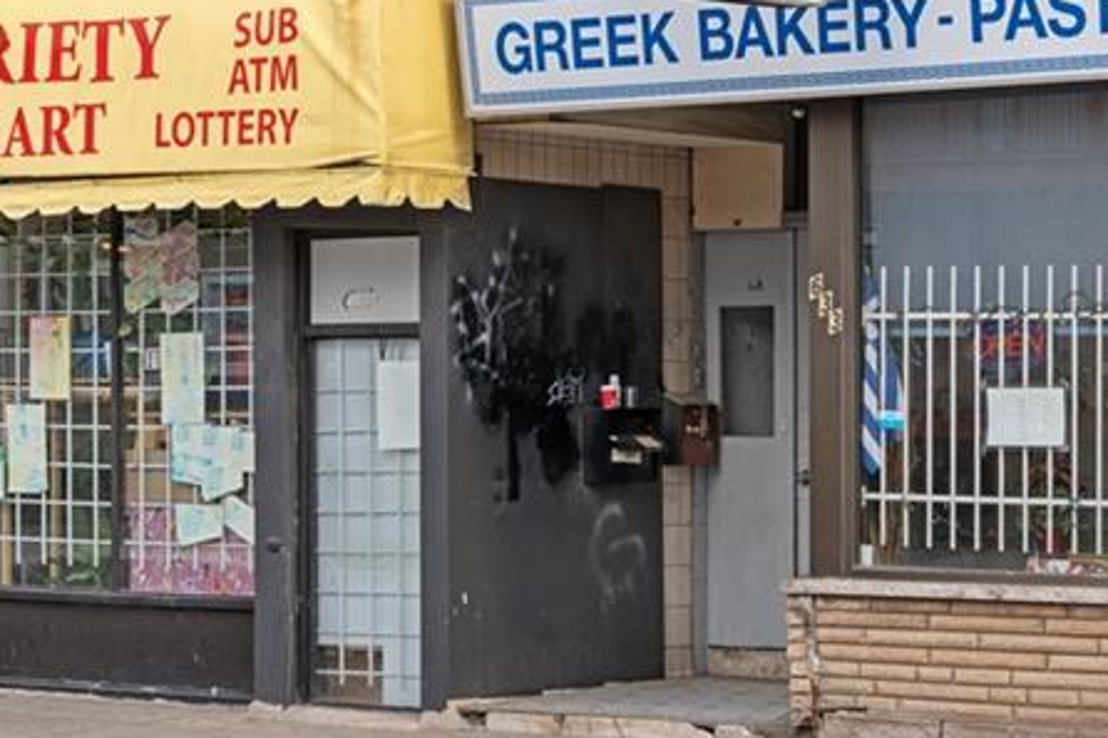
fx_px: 3815
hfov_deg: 16.4
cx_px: 947
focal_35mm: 124
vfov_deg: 11.0
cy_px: 199
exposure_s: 1/60
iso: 160
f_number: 11
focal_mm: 54
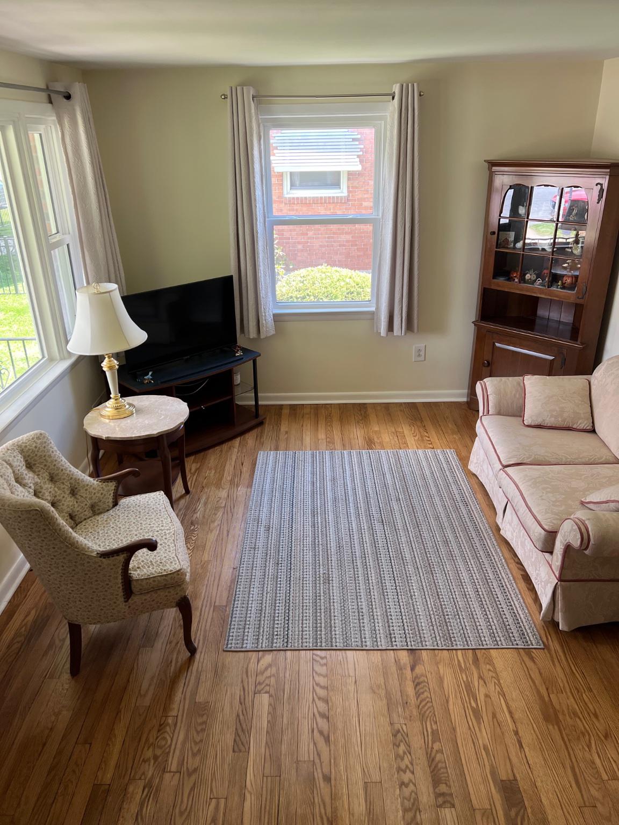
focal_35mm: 26
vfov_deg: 67.3
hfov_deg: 53.1
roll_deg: +0.9
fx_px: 620
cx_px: 310
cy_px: 412
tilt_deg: -25.0
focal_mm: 5.7
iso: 100
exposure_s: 1/121
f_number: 1.5
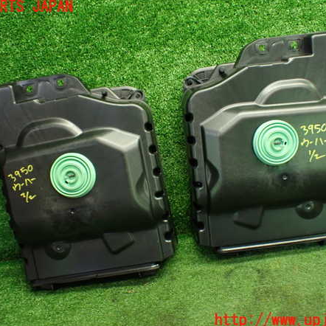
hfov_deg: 46.0
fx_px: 384
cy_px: 164
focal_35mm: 36
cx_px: 160
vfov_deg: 46.0
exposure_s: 1/100
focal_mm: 5.4
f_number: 2.3
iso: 800
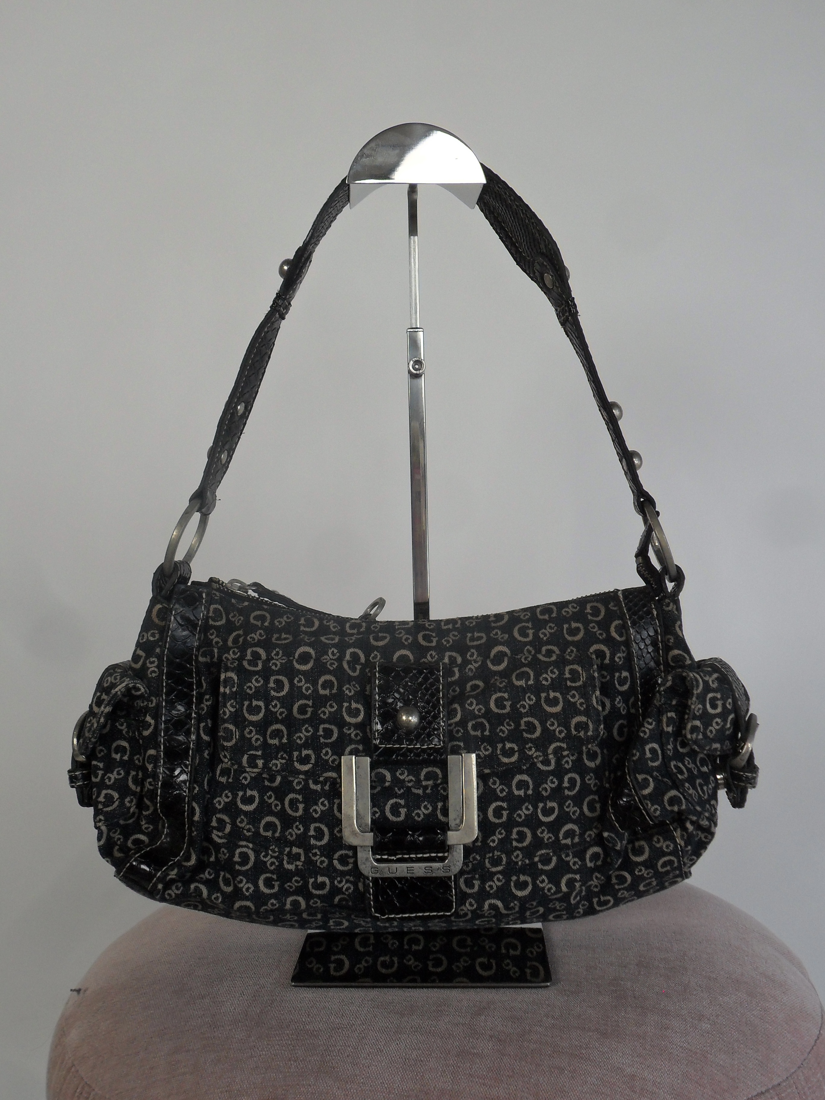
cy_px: 550
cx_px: 412
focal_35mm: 37
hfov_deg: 38.7
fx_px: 1176
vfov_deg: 50.1
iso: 100
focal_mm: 6.6
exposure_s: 1/90
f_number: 4
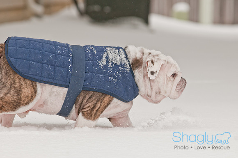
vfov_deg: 4.6
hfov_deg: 6.9
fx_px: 1981
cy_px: 79
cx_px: 119
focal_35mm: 300
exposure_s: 1/800
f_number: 5.6
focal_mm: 200
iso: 200
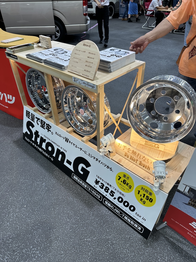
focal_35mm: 24
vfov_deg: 71.6
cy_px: 131
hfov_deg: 56.8
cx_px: 98
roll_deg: +2.3
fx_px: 181
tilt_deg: -37.1
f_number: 1.78
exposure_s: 1/122
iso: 64
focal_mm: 6.86
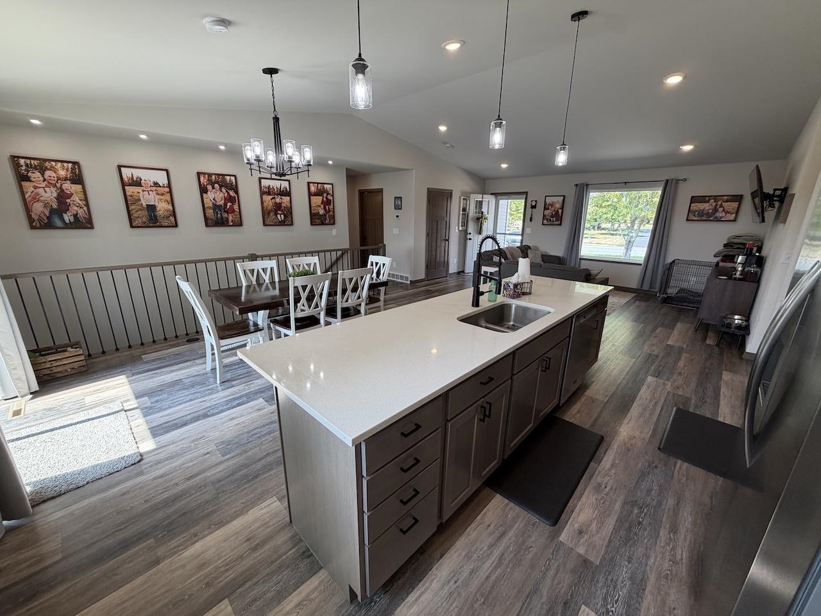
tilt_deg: -15.9
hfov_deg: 102.1
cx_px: 410
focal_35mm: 14
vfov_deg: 85.7
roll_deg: -0.7
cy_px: 308
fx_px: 332
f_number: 2.2
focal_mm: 2.22
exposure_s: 1/120
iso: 100
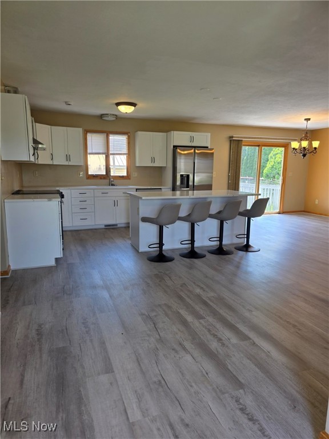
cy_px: 220
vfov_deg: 73.9
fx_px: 291
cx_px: 164
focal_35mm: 23
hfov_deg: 58.9
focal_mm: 6.3
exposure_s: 1/120
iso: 64
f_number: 1.7
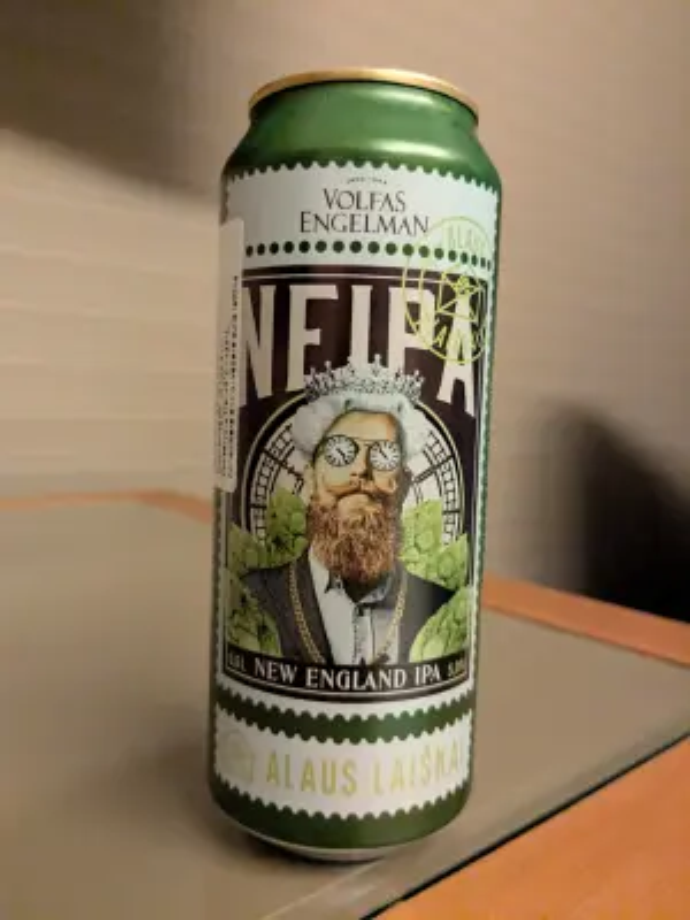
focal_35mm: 27
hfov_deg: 51.4
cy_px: 460
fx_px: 718
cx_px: 345
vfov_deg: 65.3
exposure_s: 1/99.9
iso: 2272
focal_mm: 4.38
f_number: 1.73
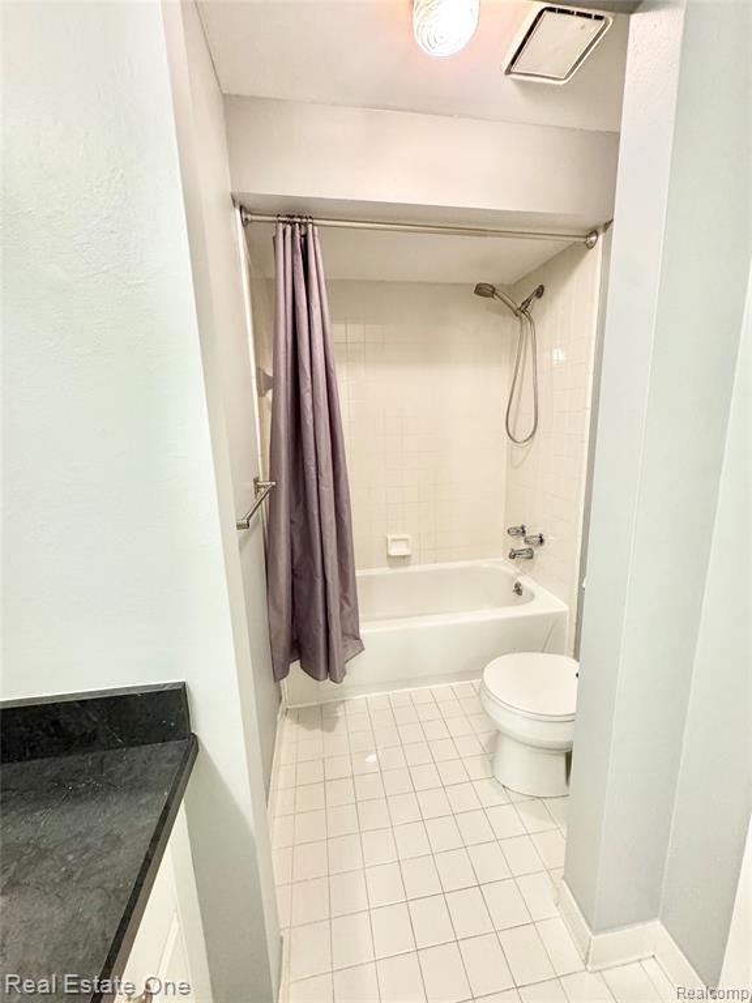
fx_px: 406
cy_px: 502
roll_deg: +2.5
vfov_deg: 102.1
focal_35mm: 14
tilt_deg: -12.3
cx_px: 376
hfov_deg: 85.7
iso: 500
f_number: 2.2
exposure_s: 1/60
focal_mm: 2.22
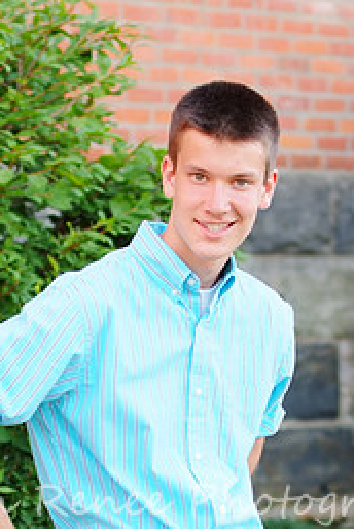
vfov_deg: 11.1
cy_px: 430
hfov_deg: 7.5
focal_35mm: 184
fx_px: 2707
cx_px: 174
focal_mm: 70
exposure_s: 1/160
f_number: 3.2
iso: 400
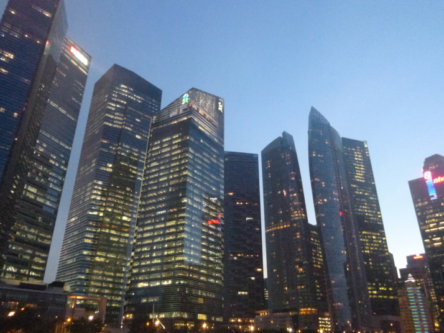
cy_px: 154
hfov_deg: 63.4
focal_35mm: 28
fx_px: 359
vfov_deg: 49.7
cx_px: 221
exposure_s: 1/8
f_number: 3.9
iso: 800
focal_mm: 4.5
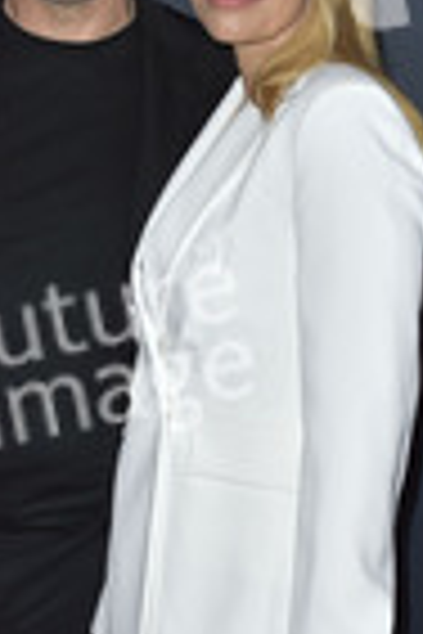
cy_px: 598
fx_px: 1745
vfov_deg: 20.1
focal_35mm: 99
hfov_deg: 13.8
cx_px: 155
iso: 250
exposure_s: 1/250
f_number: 6.3
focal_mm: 35
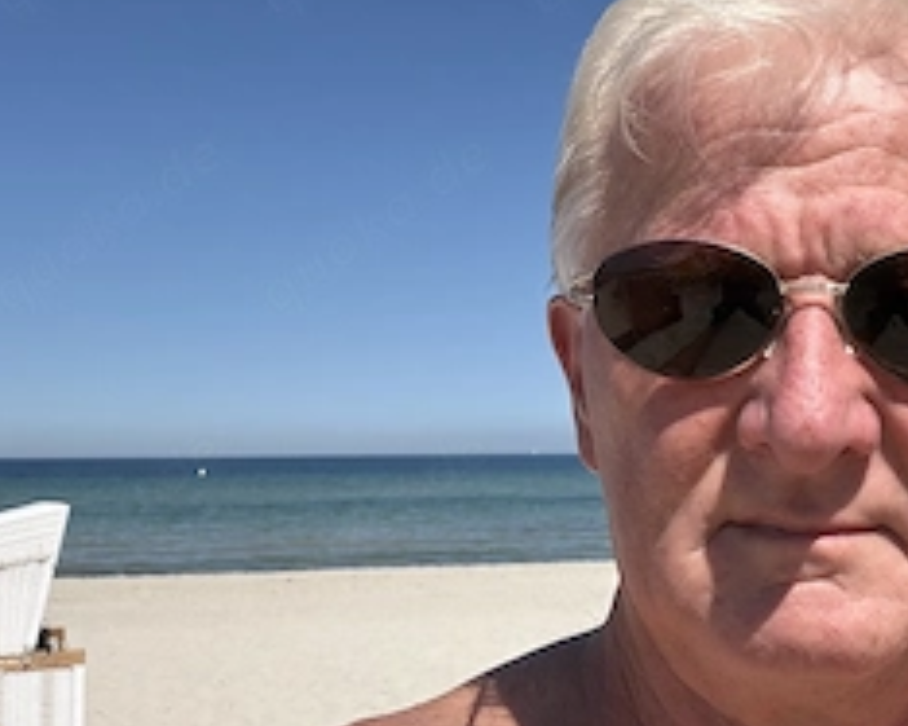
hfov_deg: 37.3
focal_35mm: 50
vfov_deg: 30.1
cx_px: 516
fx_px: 1343
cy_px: 283
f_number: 1.9
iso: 32
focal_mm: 2.71
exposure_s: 1/1359
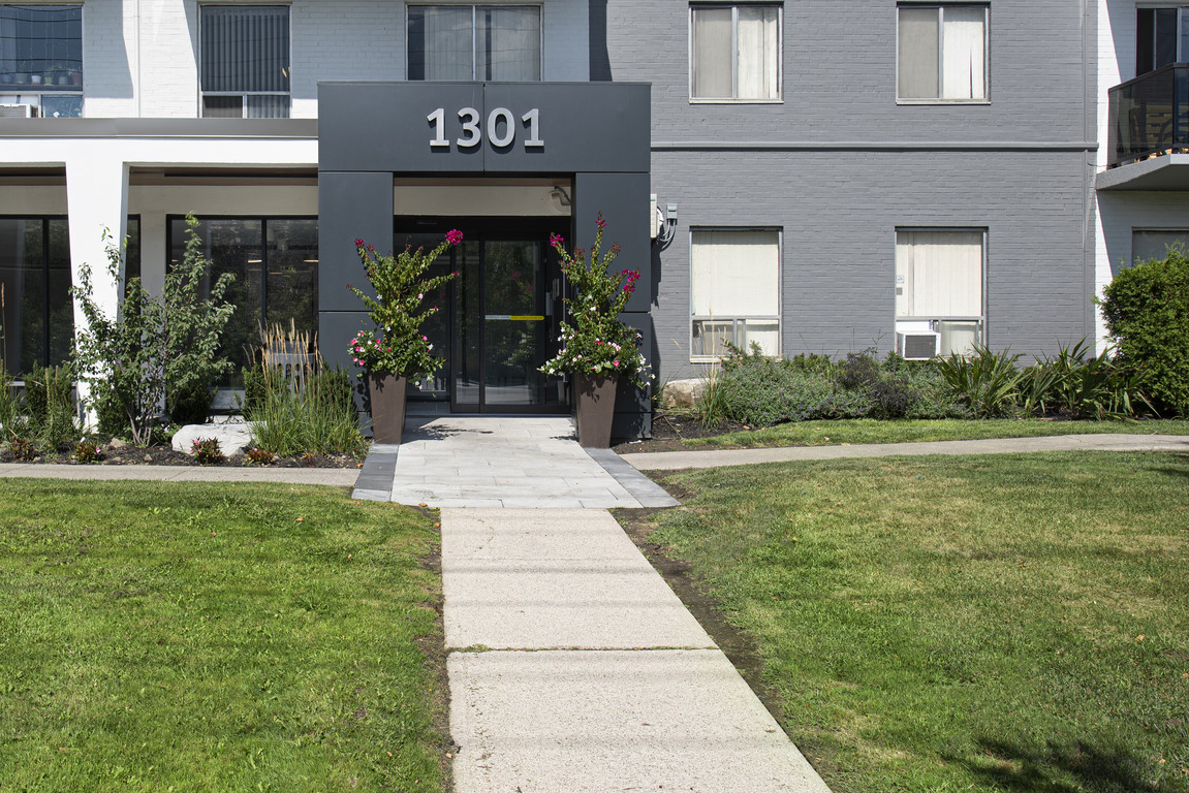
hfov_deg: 51.9
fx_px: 1189
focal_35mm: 36
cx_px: 379
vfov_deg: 36.8
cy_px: 342
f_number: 7.1
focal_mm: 24
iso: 100
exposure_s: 1/100
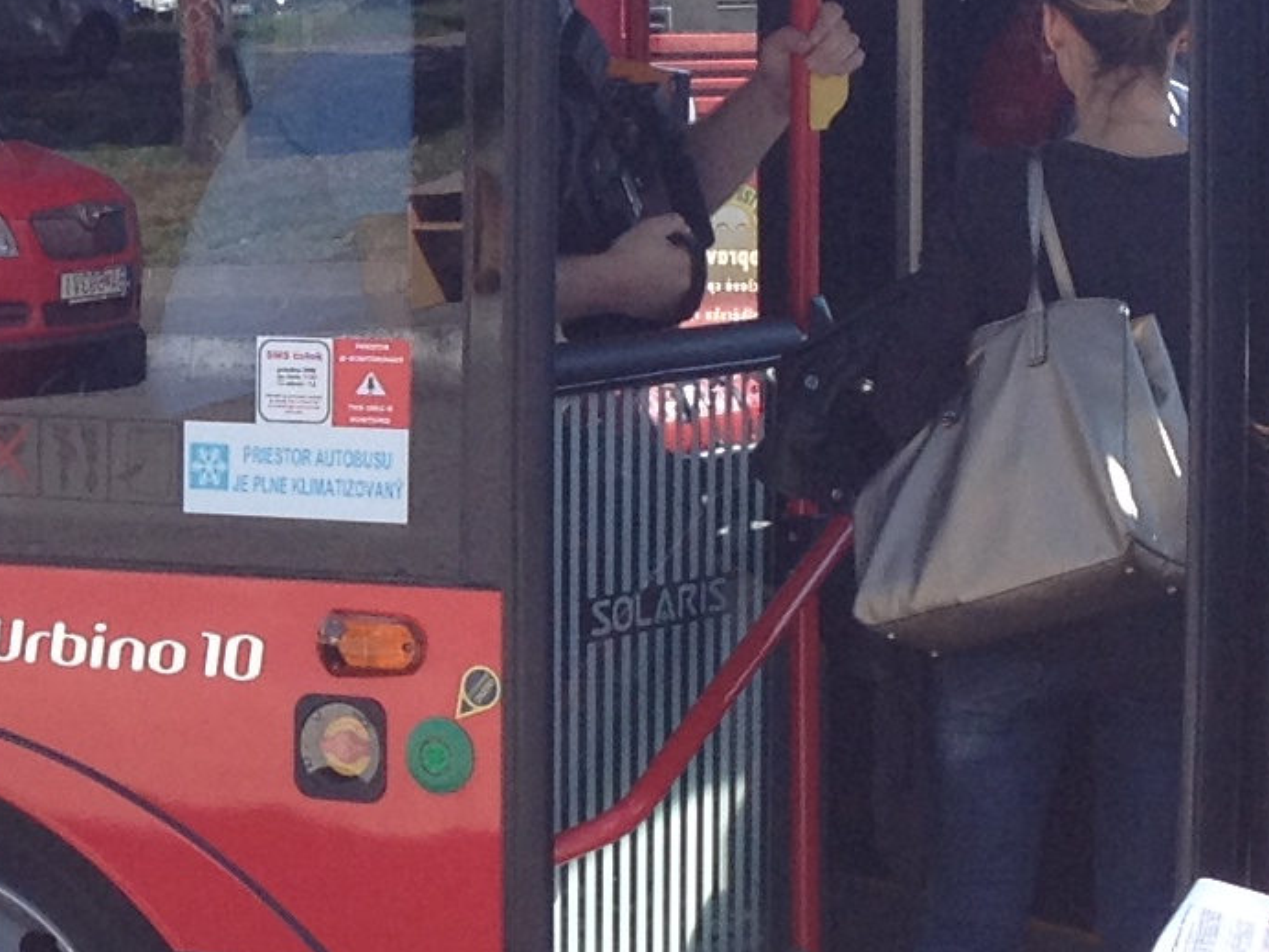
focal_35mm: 165
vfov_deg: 9.0
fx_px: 6049
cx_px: -378
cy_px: 572
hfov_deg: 11.7
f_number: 2.4
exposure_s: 1/386
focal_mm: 4.28
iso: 50
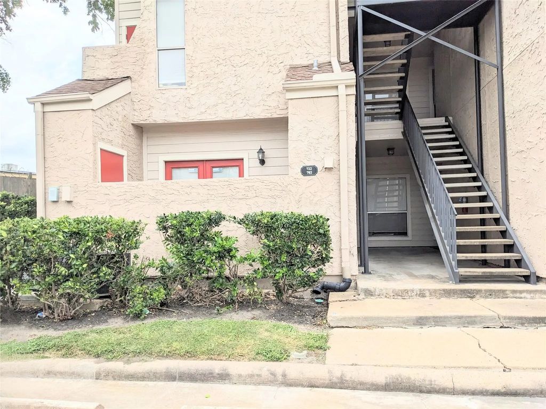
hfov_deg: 65.3
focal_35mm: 27
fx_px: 426
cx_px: 273
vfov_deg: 51.4
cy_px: 204
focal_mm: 4.38
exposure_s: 1/3906
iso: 68
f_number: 1.73
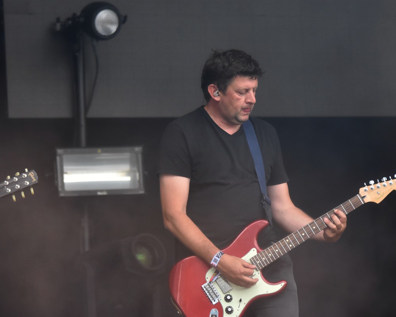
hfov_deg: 8.7
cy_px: 159
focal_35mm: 221
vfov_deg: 7.0
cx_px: 232
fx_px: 2590
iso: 1250
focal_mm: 130
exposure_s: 1/1000
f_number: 2.8
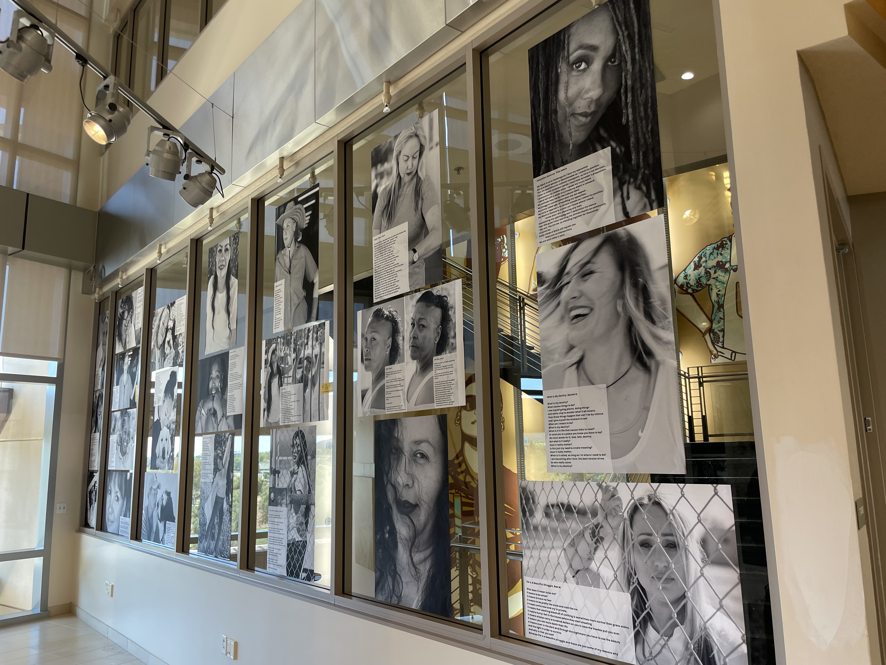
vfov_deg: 53.1
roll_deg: +2.1
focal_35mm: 26
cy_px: 332
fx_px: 665
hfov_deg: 67.3
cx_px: 443
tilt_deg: +9.5
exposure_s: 1/120
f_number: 1.6
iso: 80
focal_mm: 4.2
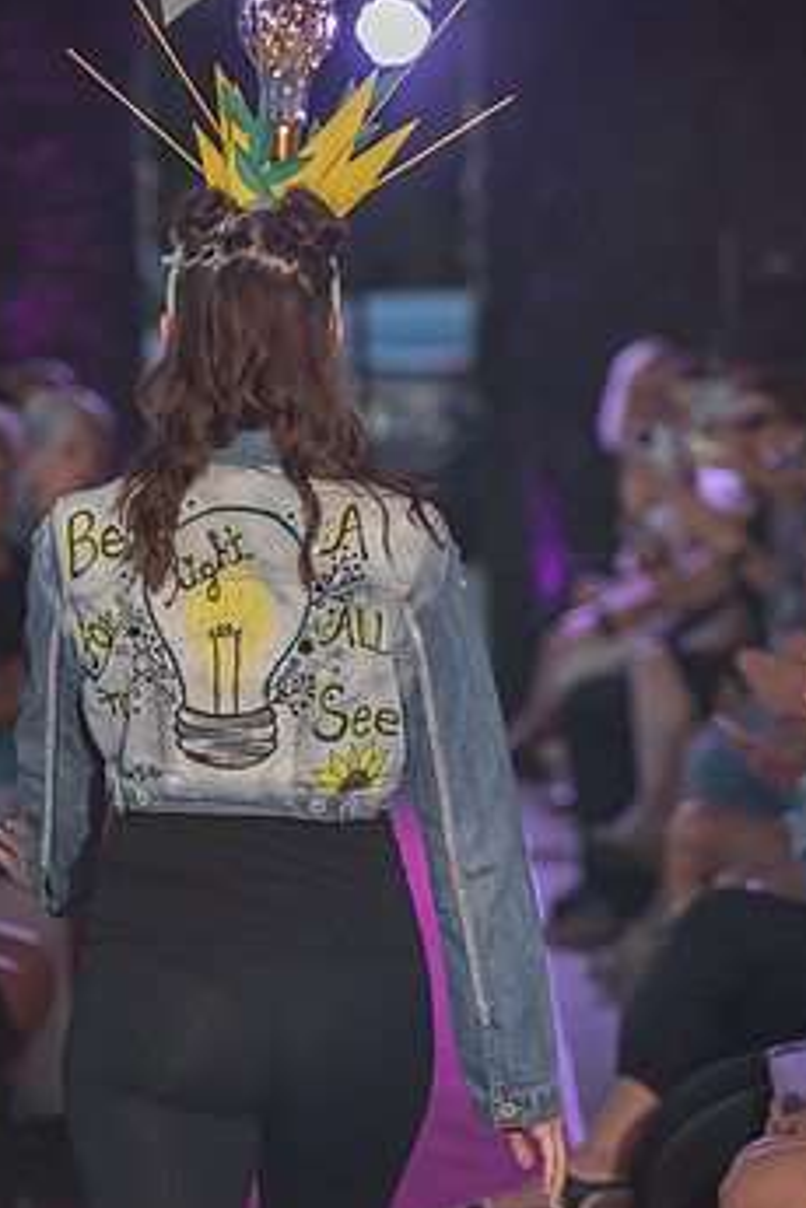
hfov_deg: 7.3
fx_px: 6313
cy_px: 697
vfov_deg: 10.9
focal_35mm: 188
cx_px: 319
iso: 400
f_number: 4
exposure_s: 1/250
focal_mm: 120
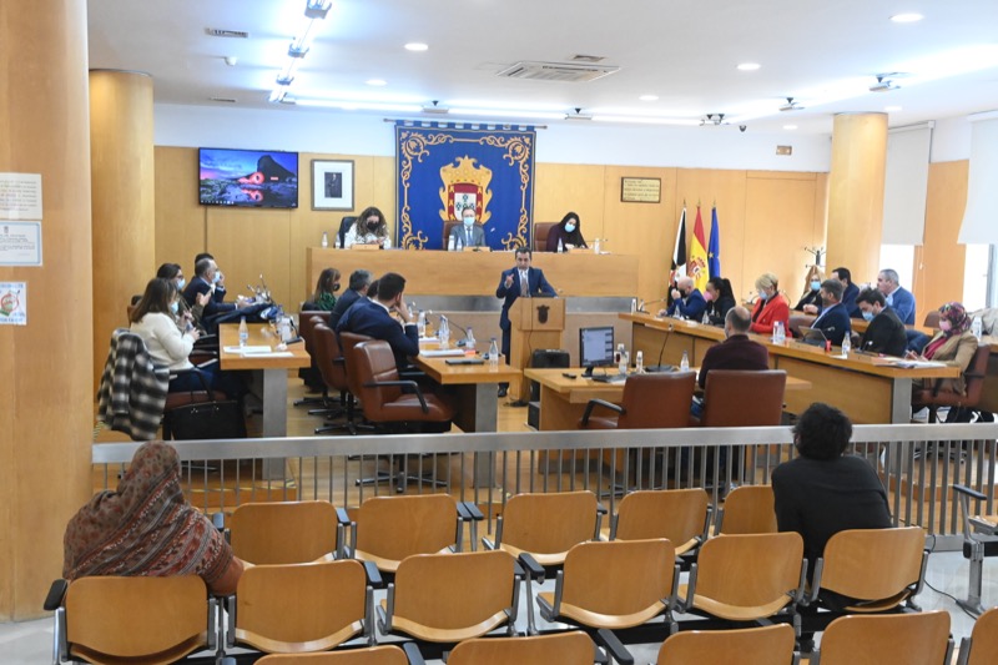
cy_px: 332
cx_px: 499
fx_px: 1109
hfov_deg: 48.5
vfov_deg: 33.4
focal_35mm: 40
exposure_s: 1/200
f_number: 11
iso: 16000
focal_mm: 40
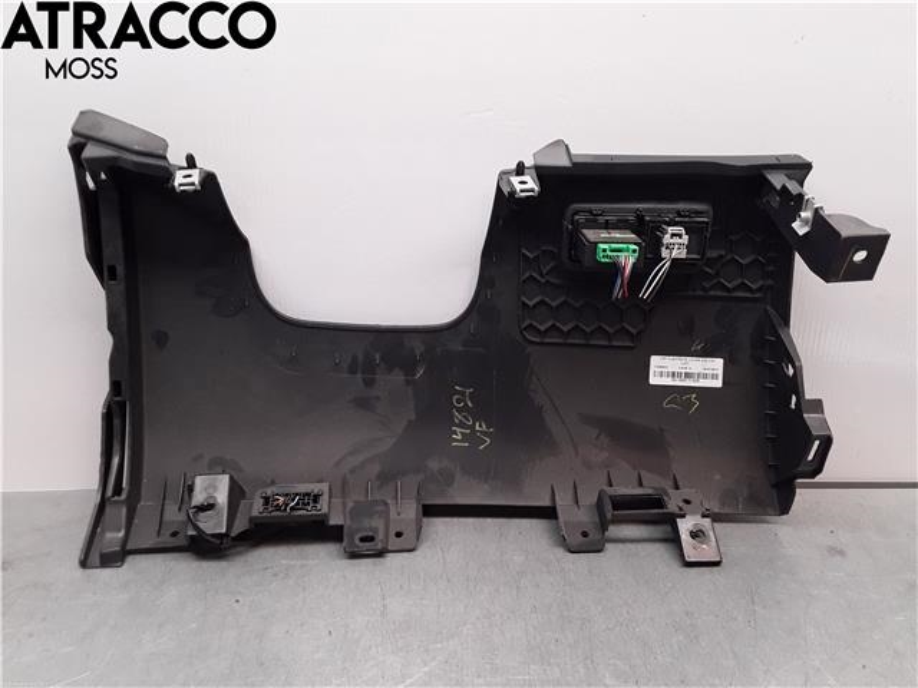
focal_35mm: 28
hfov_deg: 63.4
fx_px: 743
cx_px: 459
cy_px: 344
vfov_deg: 49.7
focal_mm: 2.91
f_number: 1.9
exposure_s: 1/50
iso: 40
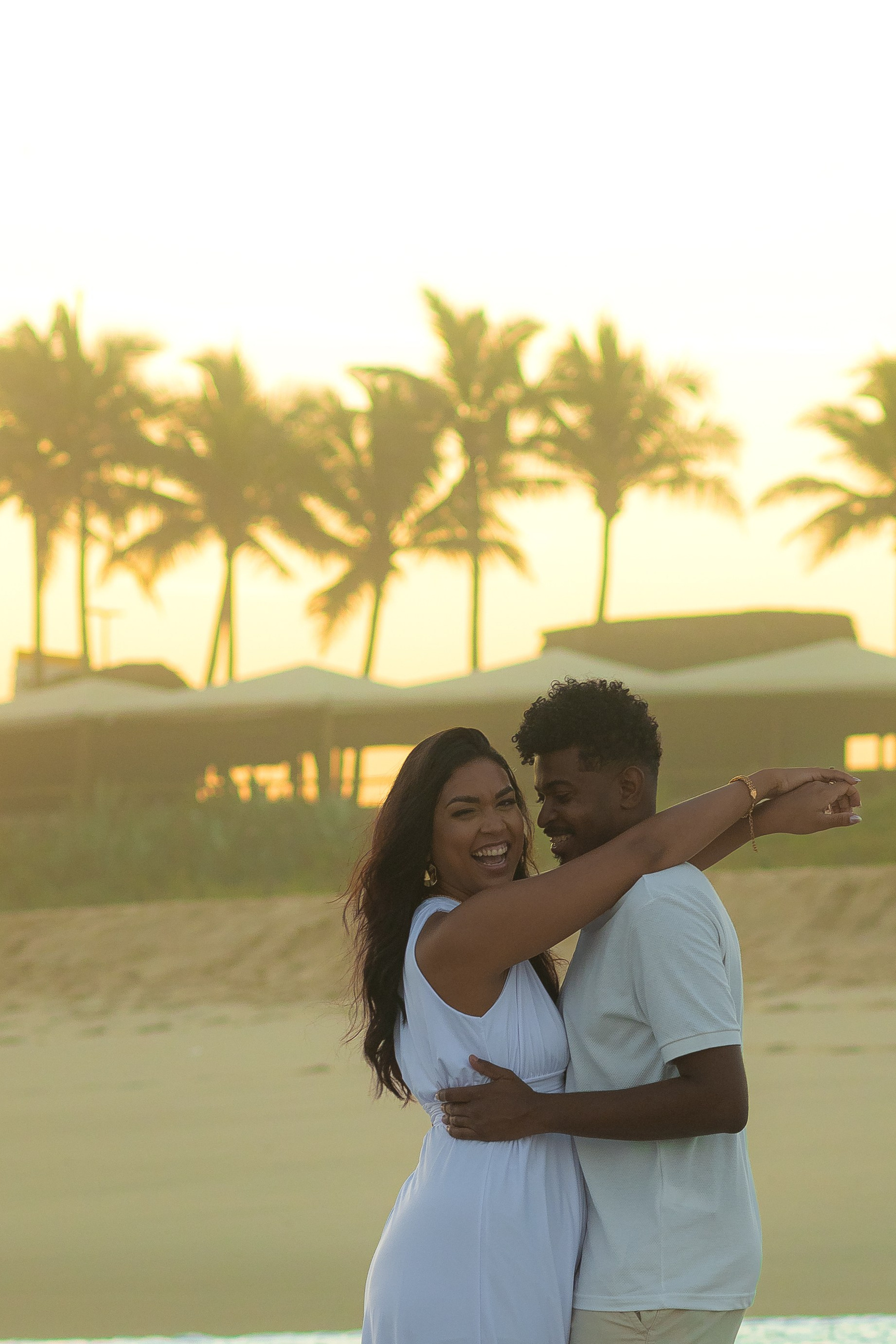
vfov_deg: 10.9
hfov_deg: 7.3
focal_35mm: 189
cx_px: 547
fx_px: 7055
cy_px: 980
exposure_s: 1/250
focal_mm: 85
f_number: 4.5
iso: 250
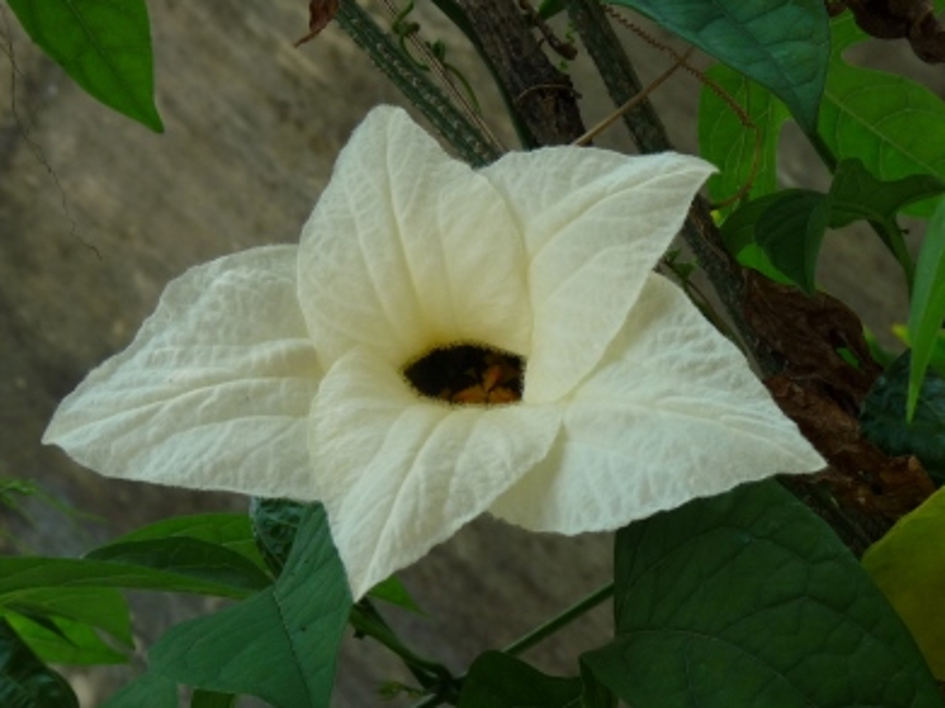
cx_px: 466
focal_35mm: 91
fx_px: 2483
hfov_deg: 21.5
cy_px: 355
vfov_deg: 16.2
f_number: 4.5
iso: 100
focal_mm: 9
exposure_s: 1/250
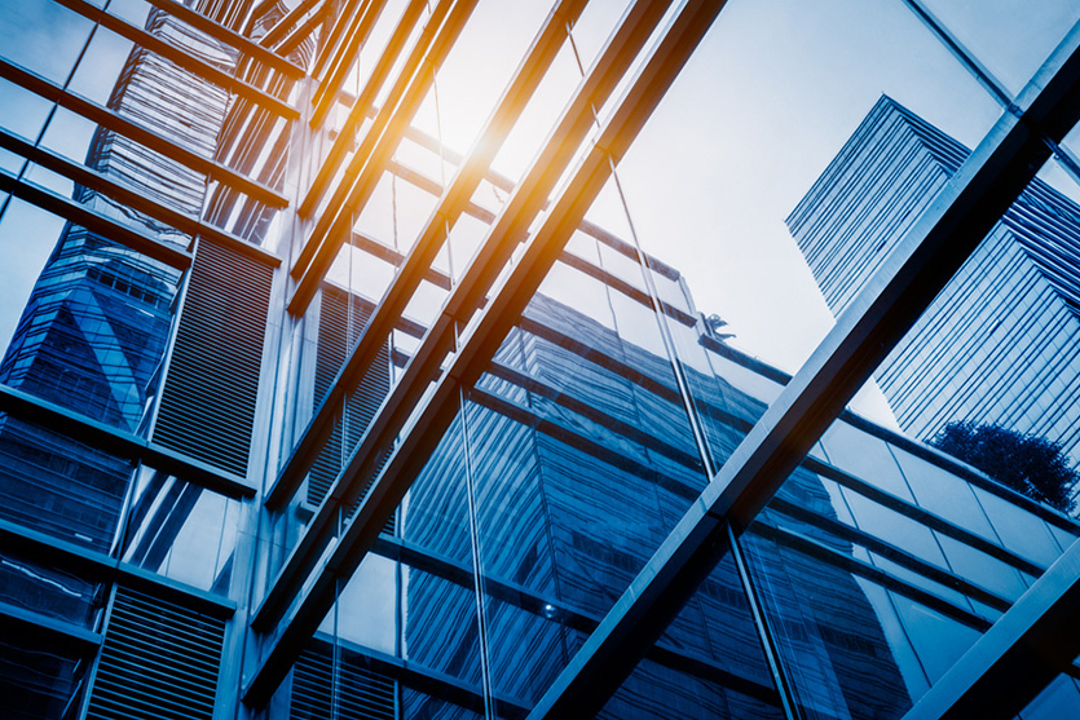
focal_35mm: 46
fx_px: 1380
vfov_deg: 29.1
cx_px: 608
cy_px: 482
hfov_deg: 42.7
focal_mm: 32
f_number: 8
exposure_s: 1/40
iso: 100
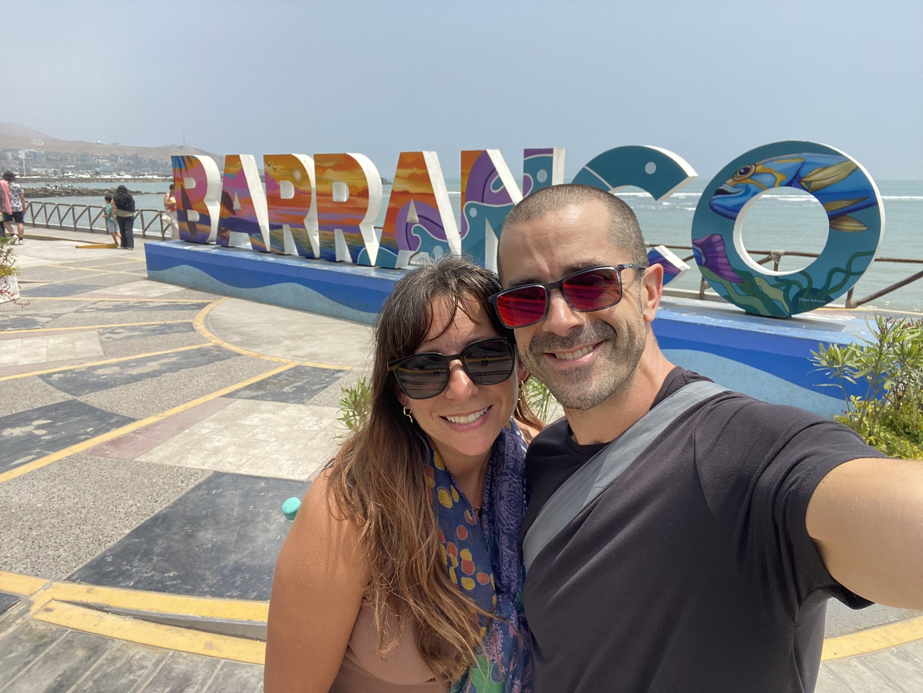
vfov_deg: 58.9
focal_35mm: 23
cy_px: 346
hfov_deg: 73.9
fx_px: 613
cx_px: 462
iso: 25
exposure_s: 1/614
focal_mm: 2.71
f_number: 2.2
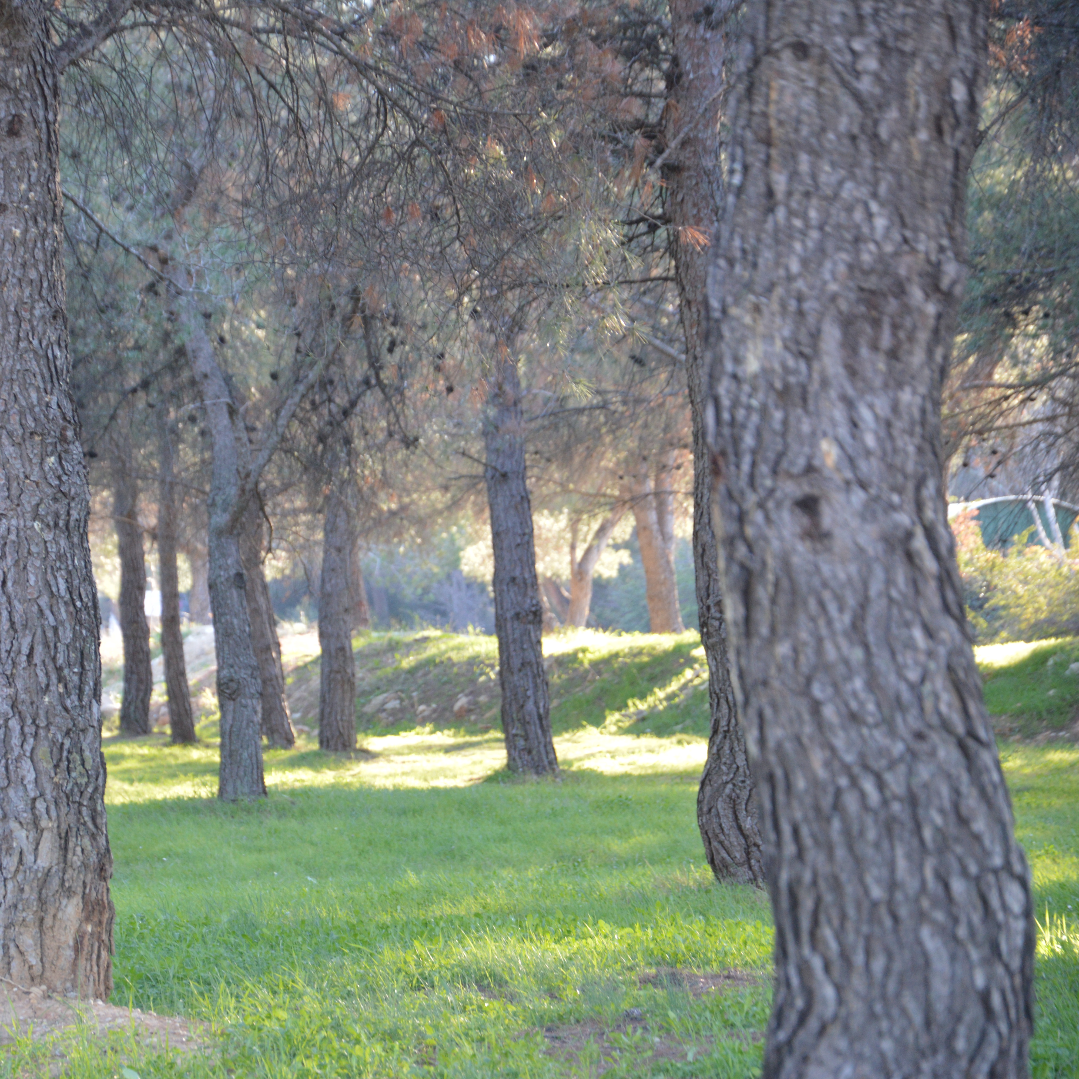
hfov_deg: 9.3
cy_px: 540
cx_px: 272
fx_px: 6630
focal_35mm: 188
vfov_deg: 9.3
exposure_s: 1/60
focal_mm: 98
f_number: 5.6
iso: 640
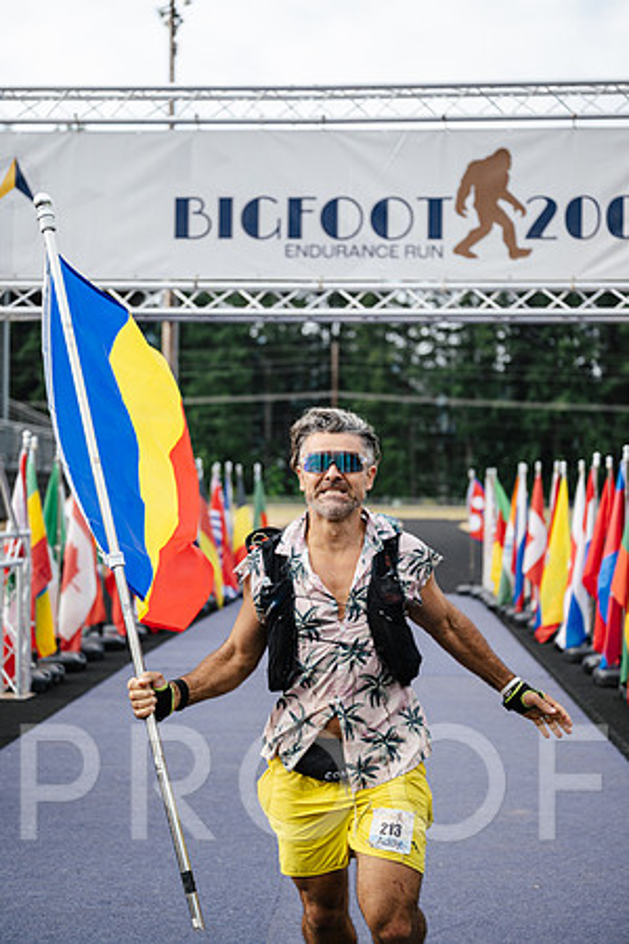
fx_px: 1415
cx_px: 314
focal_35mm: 54
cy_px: 472
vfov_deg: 36.9
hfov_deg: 25.1
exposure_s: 1/500
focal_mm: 54
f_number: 2.8
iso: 100
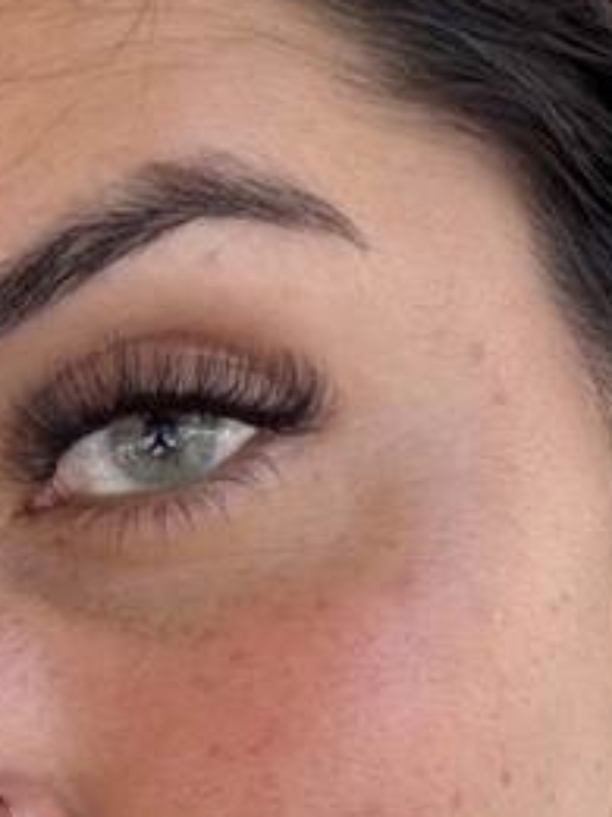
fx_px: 2782
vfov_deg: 15.9
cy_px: 1059
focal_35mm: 118
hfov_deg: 12.6
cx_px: 355
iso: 25
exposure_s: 1/183
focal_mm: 2.69
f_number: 1.9
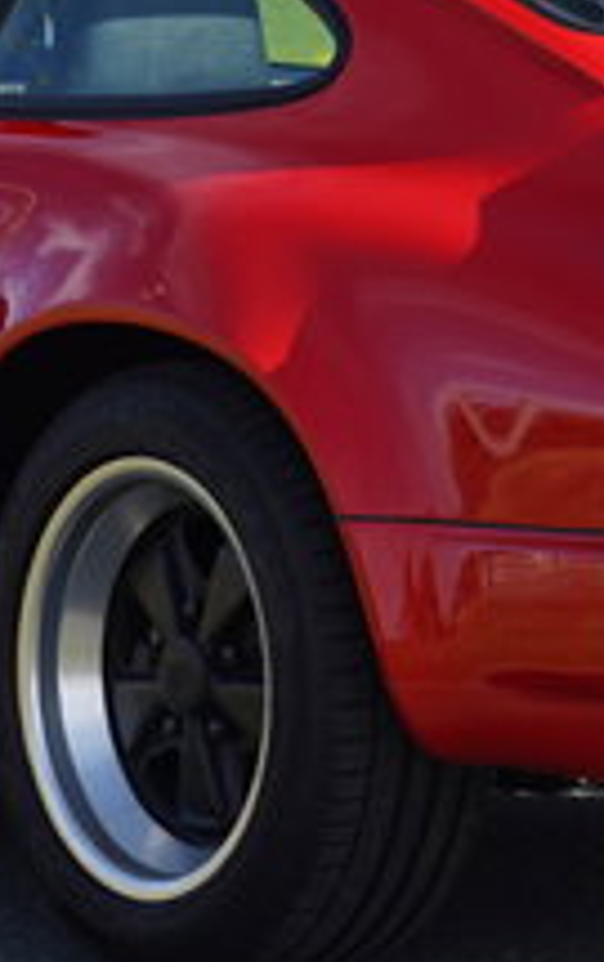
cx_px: 351
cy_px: 121
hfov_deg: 6.0
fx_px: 5722
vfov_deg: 9.6
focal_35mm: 218
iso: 100
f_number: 4.5
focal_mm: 60
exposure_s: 1/500
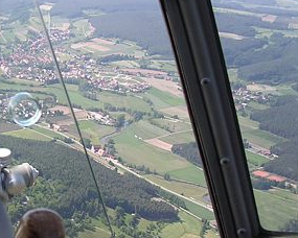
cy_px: 139
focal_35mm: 78
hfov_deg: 23.6
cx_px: 15
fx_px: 688
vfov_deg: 19.6
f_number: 2.8
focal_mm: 5.8
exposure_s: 1/530
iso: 100
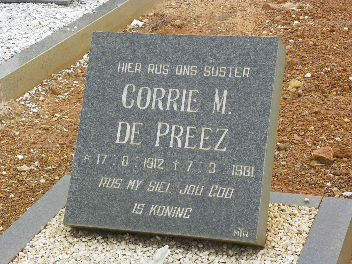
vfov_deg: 15.6
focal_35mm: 95
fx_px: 966
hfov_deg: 20.7
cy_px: 132
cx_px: 176
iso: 64
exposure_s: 1/200
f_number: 4
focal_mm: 16.9
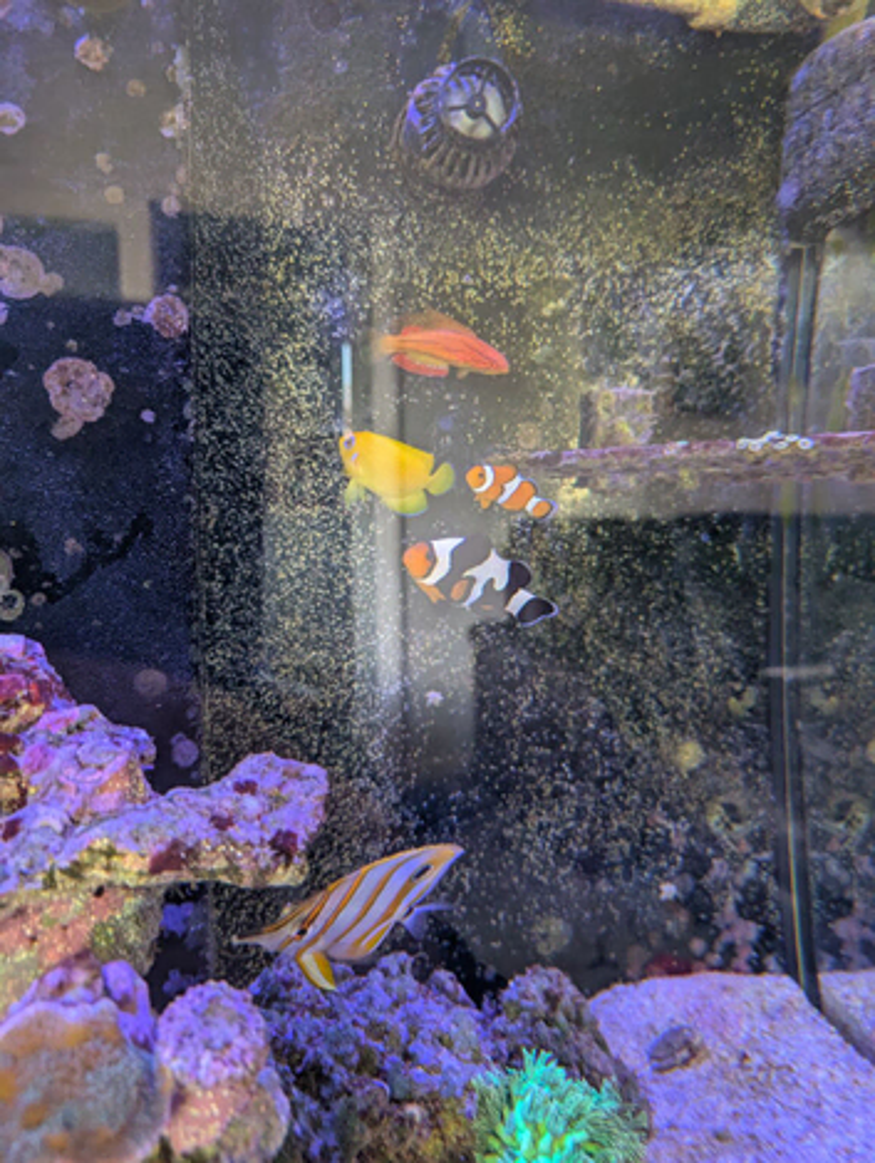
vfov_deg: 71.5
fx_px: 807
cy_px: 582
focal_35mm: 24
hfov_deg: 56.9
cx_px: 438
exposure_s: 1/158
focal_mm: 6.9
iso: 868
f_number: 1.68
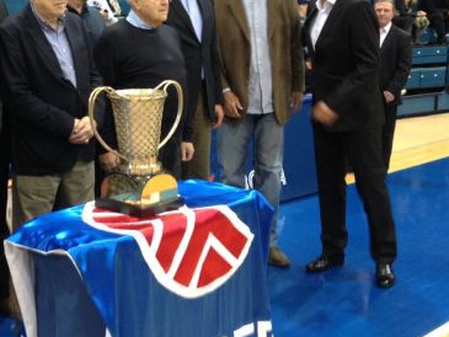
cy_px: 108
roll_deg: +1.7
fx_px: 779
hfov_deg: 31.2
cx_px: 79
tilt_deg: -10.2
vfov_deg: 24.3
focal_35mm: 60
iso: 100
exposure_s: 1/20
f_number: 2.4
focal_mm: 4.28
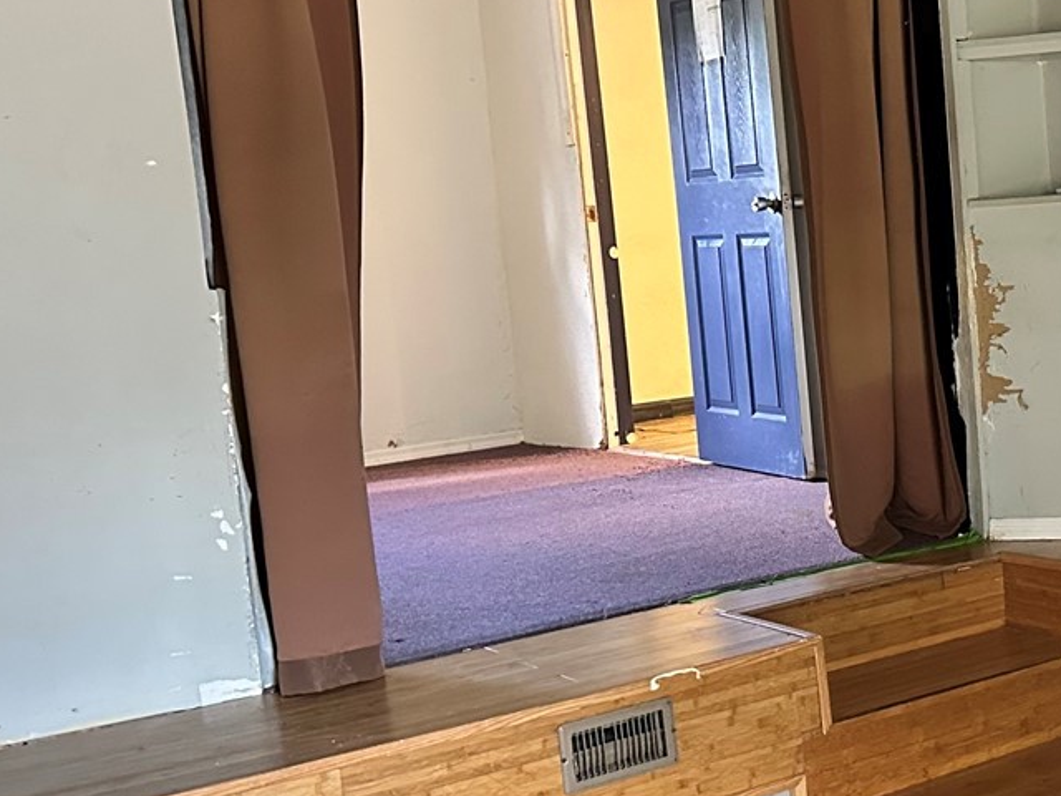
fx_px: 1839
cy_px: 416
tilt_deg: -6.1
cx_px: 1122
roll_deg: +3.1
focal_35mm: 60
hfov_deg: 29.5
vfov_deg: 24.4
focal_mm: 6.86
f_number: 1.78
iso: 1000
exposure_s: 1/47
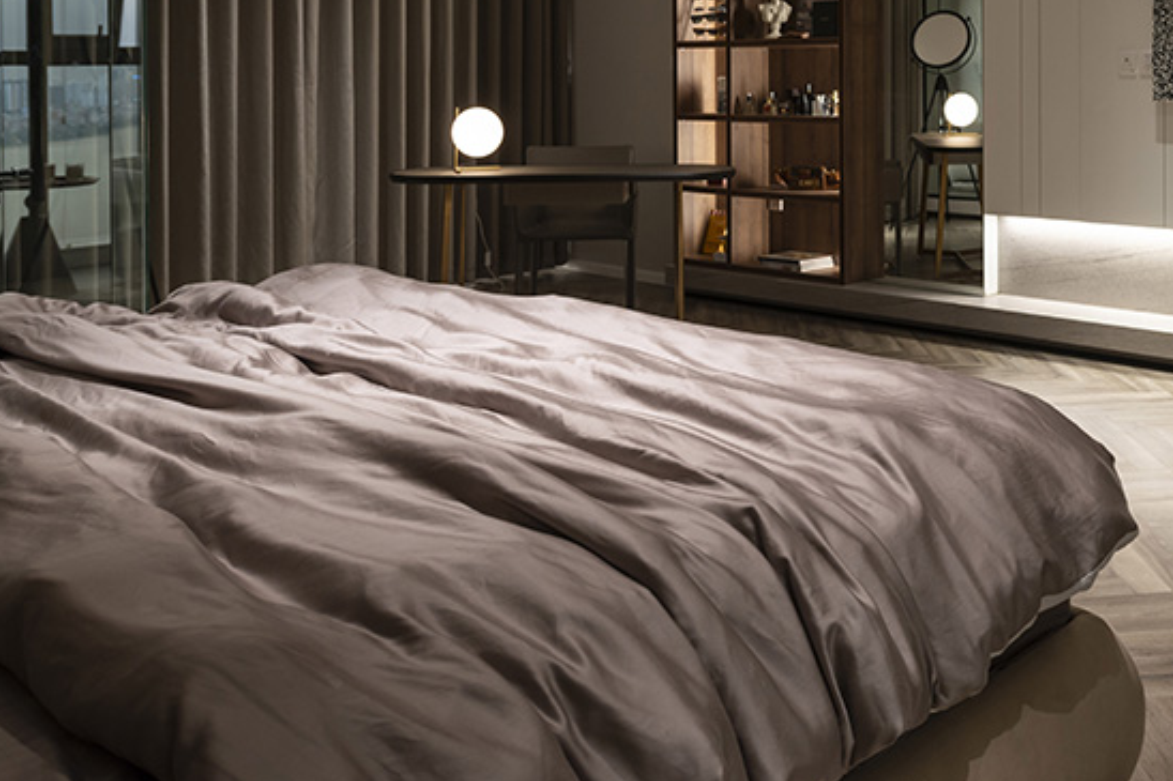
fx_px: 1368
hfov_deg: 44.6
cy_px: 85
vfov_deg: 30.5
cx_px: 905
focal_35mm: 42
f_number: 6.3
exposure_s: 1/13
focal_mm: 23
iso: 400
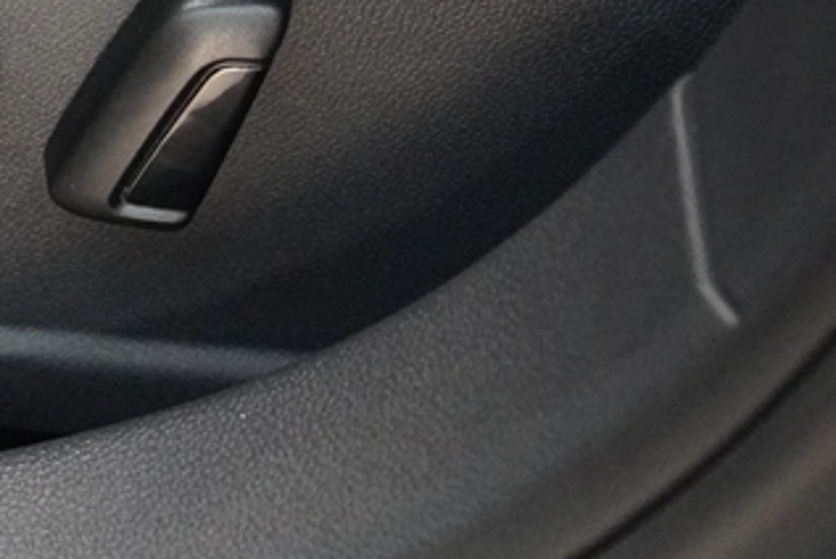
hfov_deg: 8.8
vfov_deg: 6.0
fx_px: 5290
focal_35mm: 228
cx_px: -417
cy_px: -252
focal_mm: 47
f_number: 2.8
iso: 6400
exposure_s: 1/125
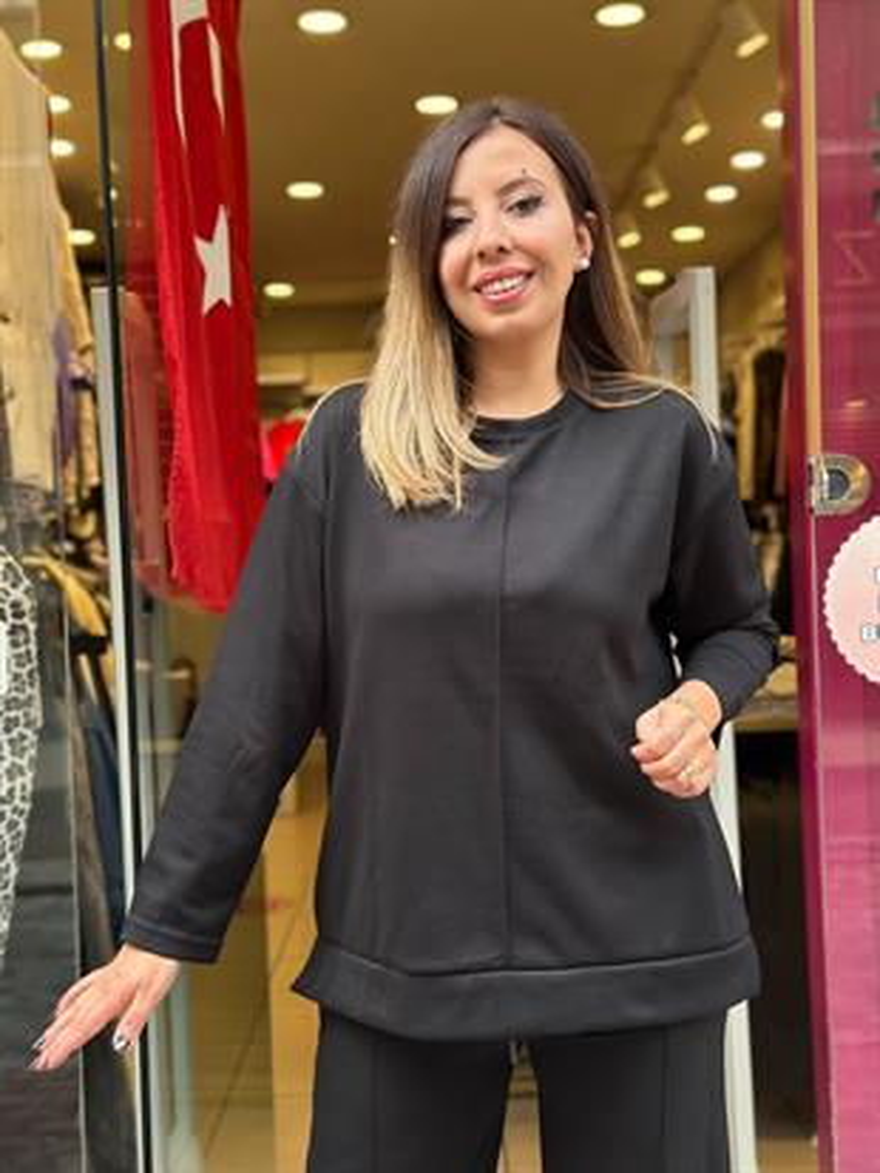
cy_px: 586
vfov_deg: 39.6
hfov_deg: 30.3
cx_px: 440
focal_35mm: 48
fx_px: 1626
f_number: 1.78
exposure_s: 1/306
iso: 80
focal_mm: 6.86
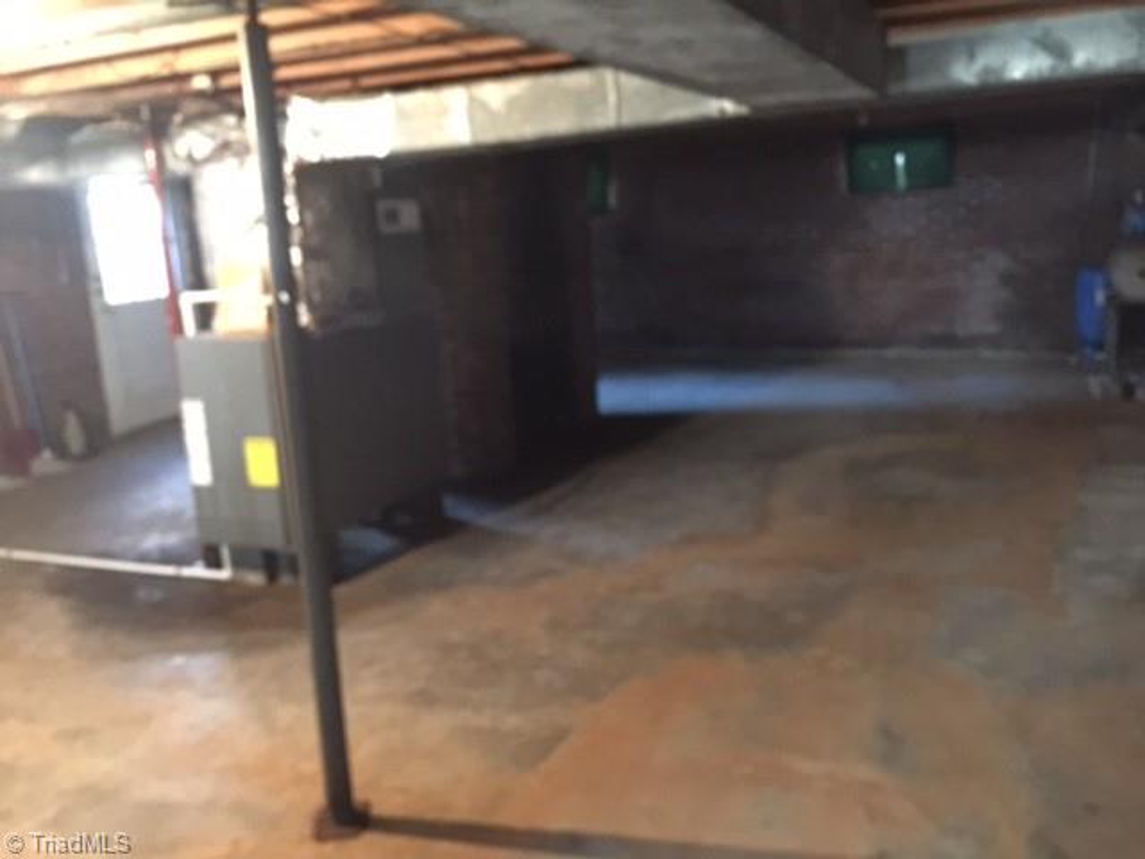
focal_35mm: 29
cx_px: 572
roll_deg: +3.4
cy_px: 430
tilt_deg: -11.5
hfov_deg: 61.7
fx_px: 959
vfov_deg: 48.2
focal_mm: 4.15
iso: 500
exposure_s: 1/4
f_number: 2.2
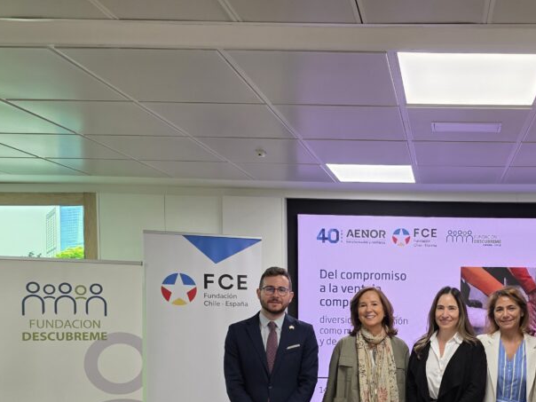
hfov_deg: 45.4
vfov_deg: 35.2
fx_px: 604
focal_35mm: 39
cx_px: 430
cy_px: 340
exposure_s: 1/180
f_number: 1.7
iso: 125
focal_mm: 6.3
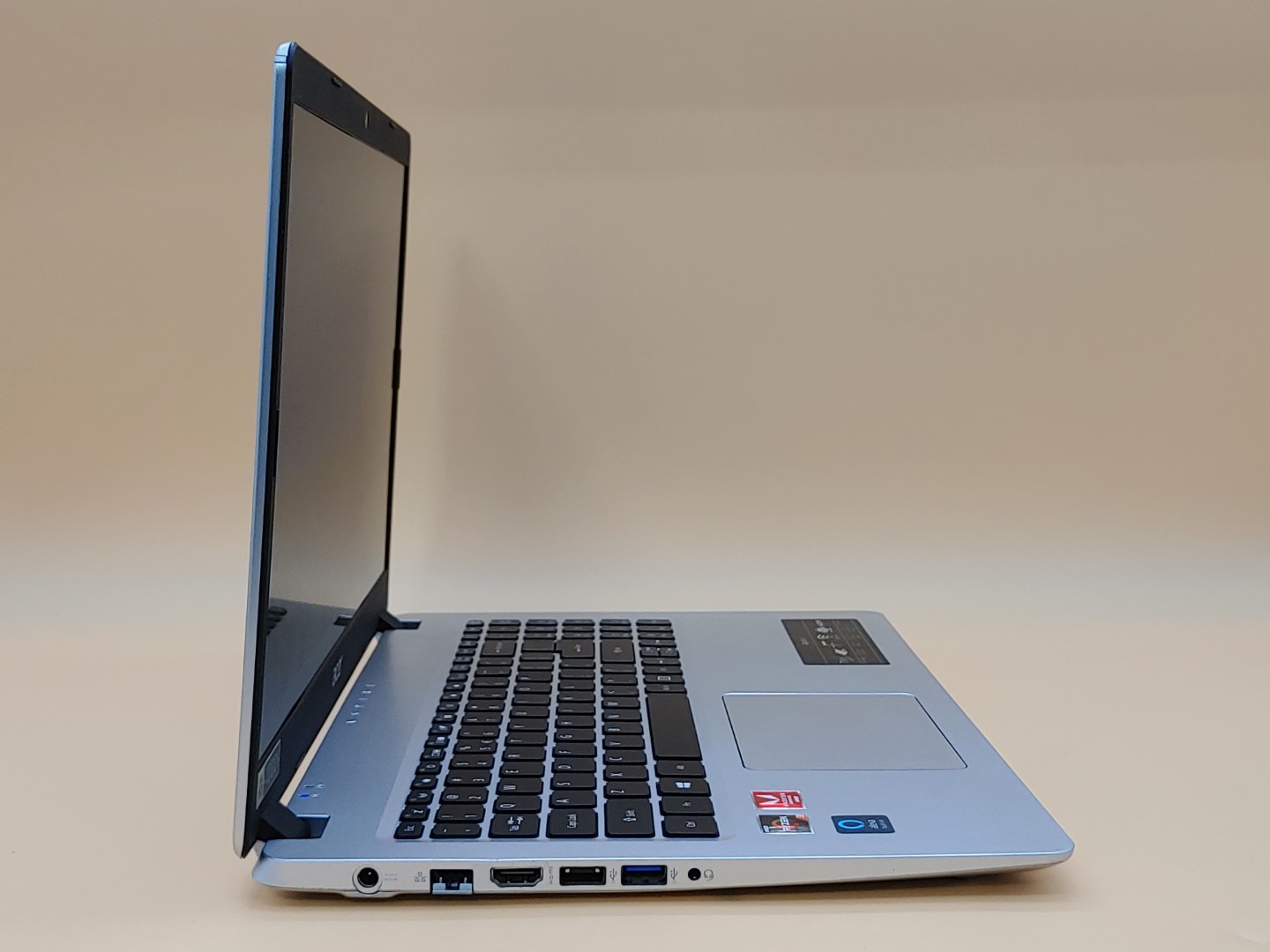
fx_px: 1688
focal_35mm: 46
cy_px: 476
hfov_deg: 41.2
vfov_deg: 31.5
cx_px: 635
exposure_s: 1/104
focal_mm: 4.36
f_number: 1.8
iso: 50
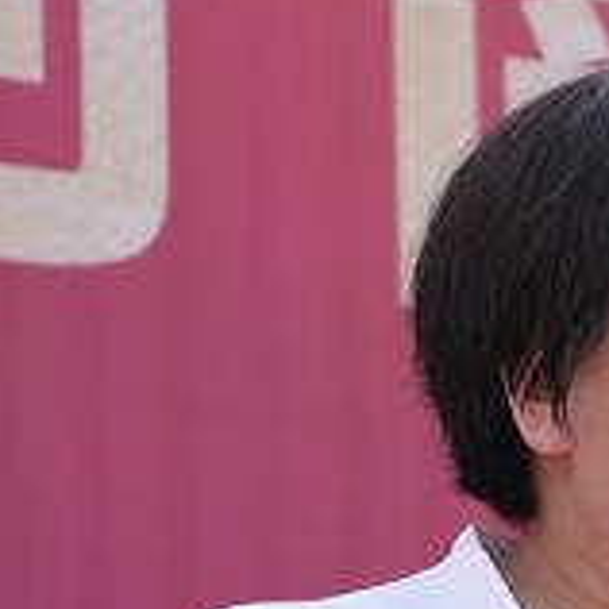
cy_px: 607
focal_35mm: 453
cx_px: 856
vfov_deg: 3.9
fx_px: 9017
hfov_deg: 3.9
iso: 100
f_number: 4.5
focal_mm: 105
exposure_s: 1/320
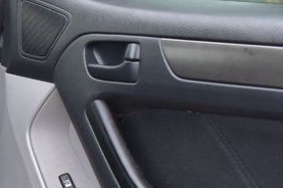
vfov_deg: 11.2
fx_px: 958
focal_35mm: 122
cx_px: -207
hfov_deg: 14.9
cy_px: 105
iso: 400
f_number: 8
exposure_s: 1/60
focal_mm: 22
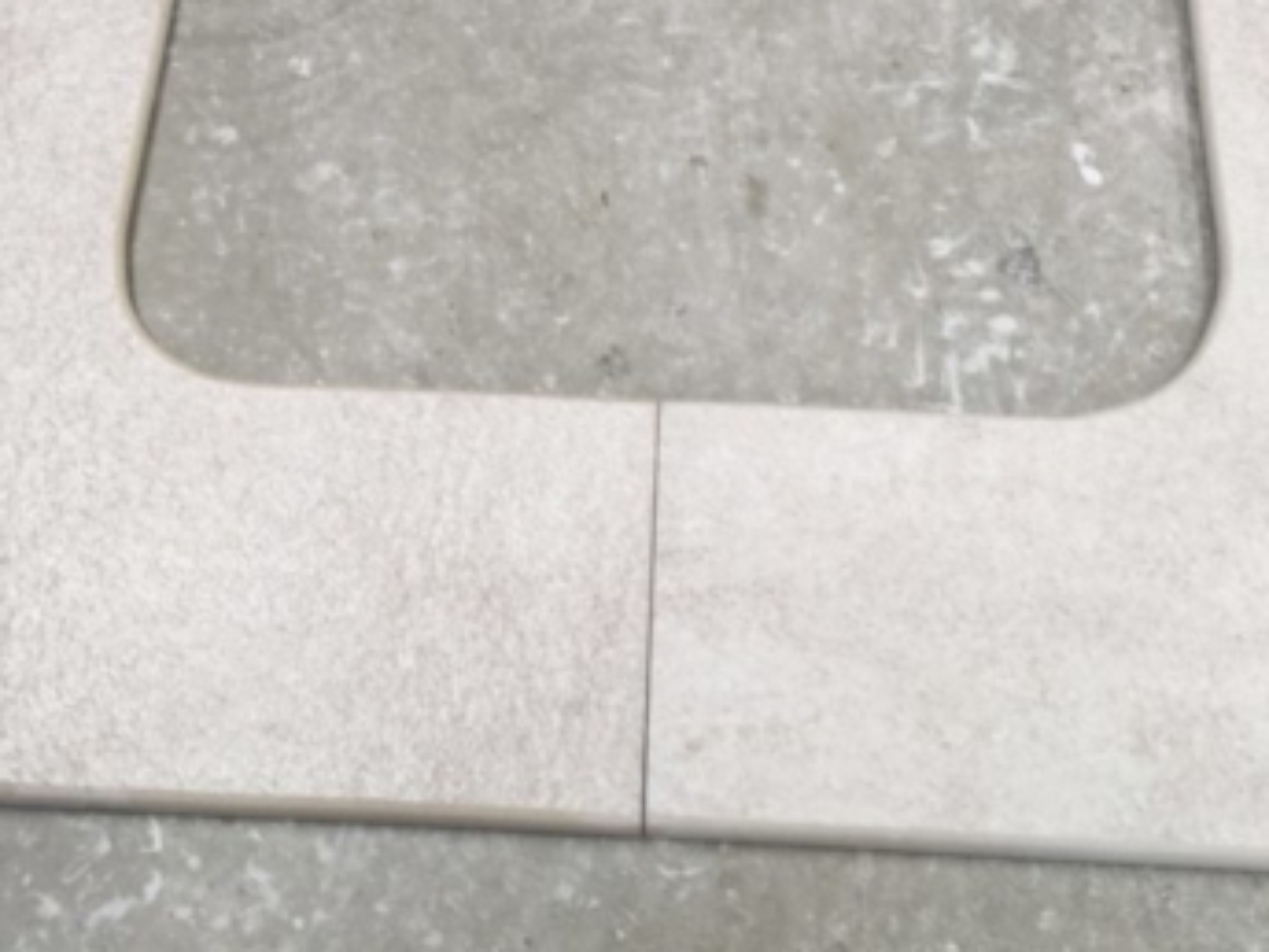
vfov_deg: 26.1
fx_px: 1980
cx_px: 587
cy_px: 74
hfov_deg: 35.5
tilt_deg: -58.4
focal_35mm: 54
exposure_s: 1/50
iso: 25
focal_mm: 4.15
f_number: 2.2
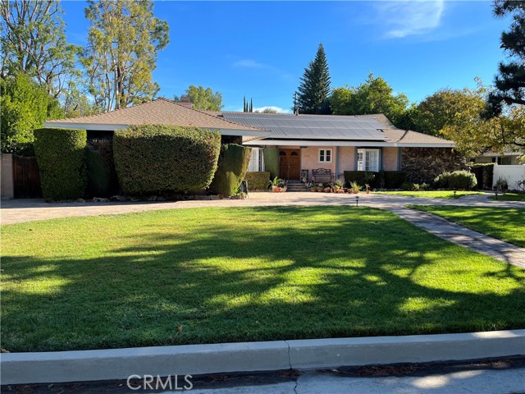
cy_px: 197
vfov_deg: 53.1
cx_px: 262
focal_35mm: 26
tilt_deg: -5.0
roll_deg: +0.1
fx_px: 394
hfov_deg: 67.3
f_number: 1.6
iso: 50
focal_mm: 5.1
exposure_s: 1/1497
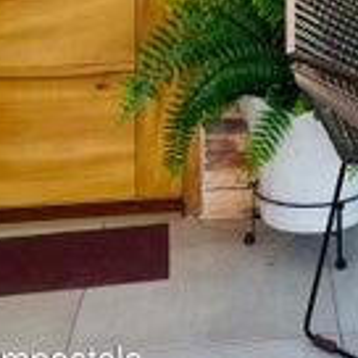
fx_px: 1217
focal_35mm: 104
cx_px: 463
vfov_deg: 15.2
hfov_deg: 15.9
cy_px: -213
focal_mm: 5.1
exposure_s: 1/403
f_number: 1.6
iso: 32
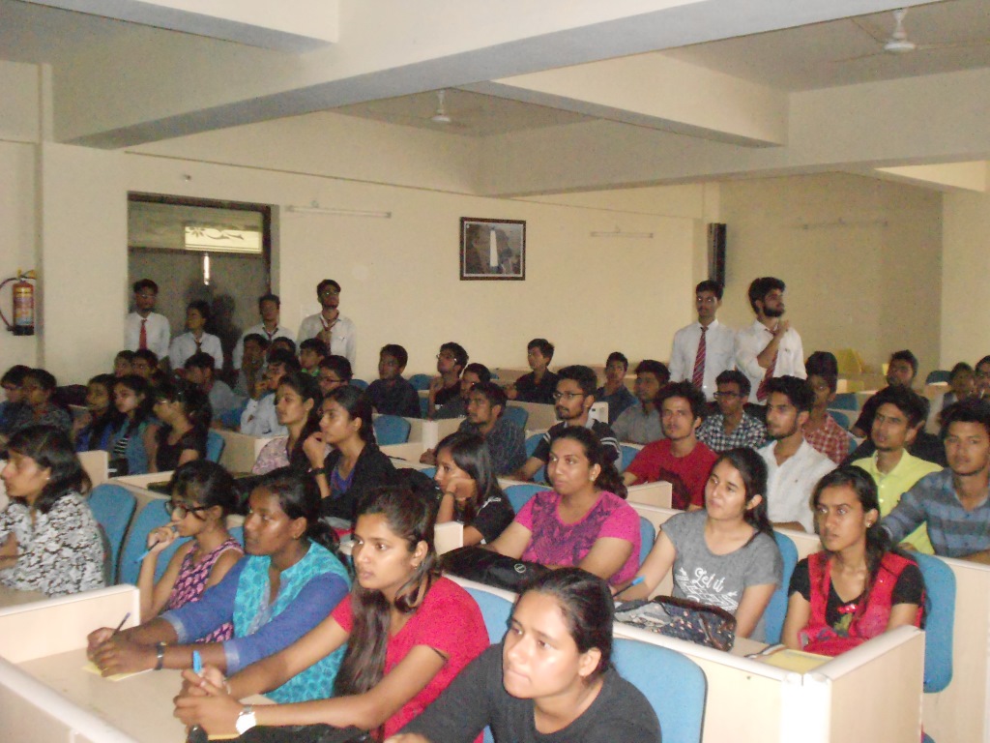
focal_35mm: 37
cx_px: 495
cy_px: 372
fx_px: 1058
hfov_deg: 50.1
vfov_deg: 38.7
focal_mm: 6.7
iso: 1600
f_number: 3.9
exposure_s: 1/30
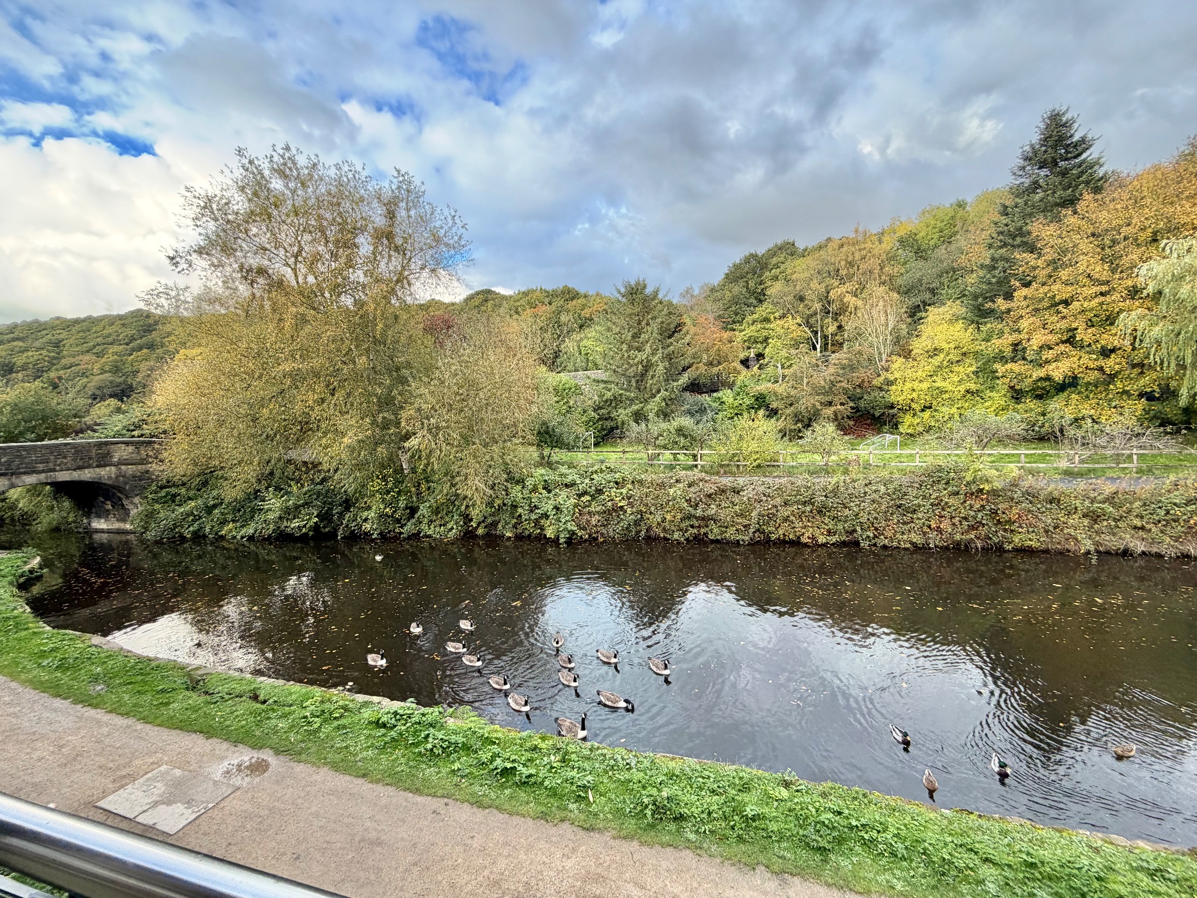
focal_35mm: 14
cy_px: 449
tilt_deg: -4.1
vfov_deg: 85.7
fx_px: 484
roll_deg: +3.0
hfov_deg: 102.1
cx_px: 598
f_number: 2.2
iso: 40
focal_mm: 2.22
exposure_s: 1/207
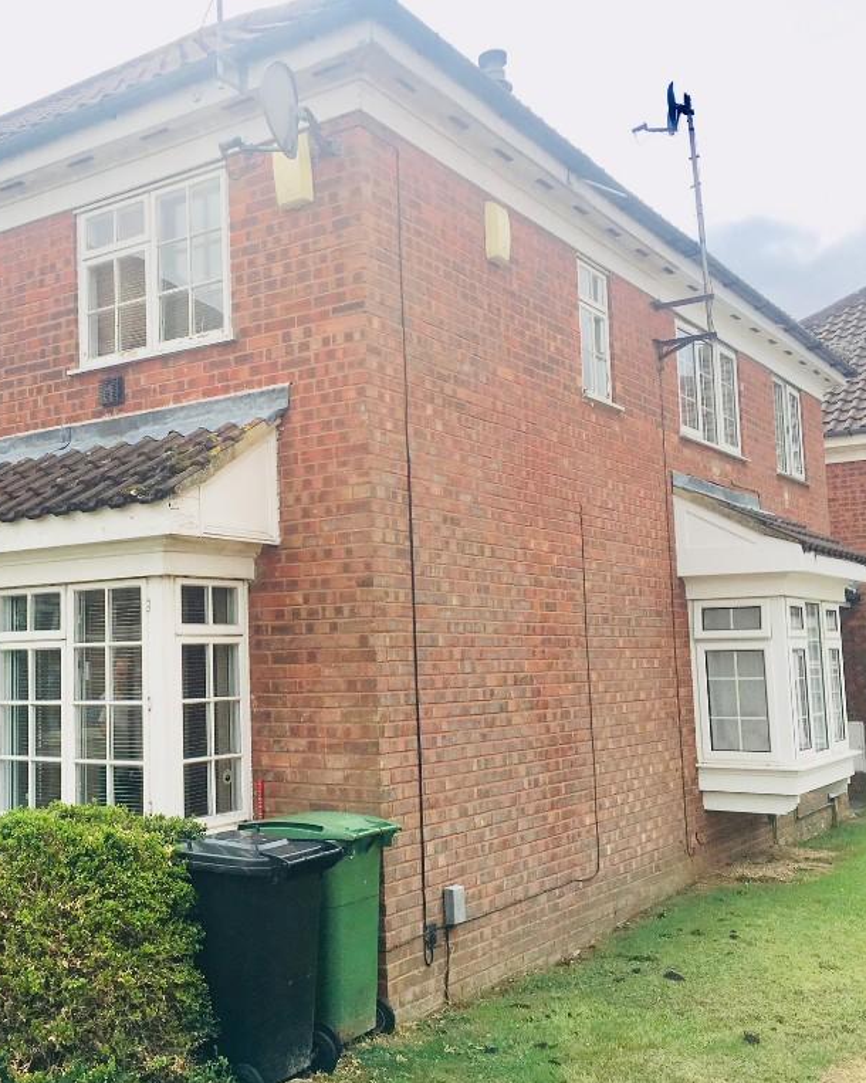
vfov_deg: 47.9
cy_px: 544
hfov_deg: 38.3
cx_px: 230
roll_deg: +0.7
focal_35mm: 38
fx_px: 1218
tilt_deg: +5.1
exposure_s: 1/1131
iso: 25
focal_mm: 4.15
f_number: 2.2
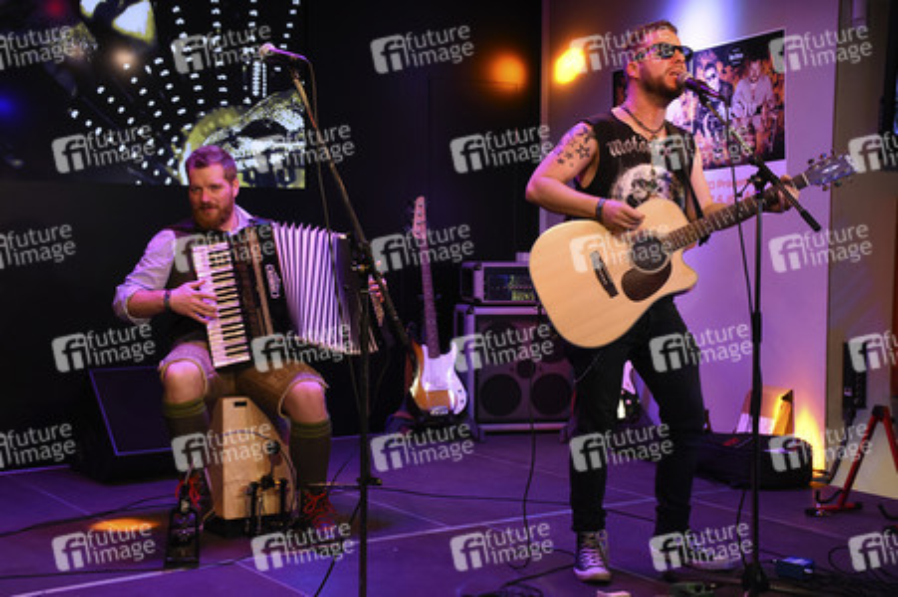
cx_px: 449
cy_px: 298
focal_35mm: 52
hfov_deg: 37.9
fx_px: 1309
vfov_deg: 25.7
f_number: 6.3
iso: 1600
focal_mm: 35
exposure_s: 1/125
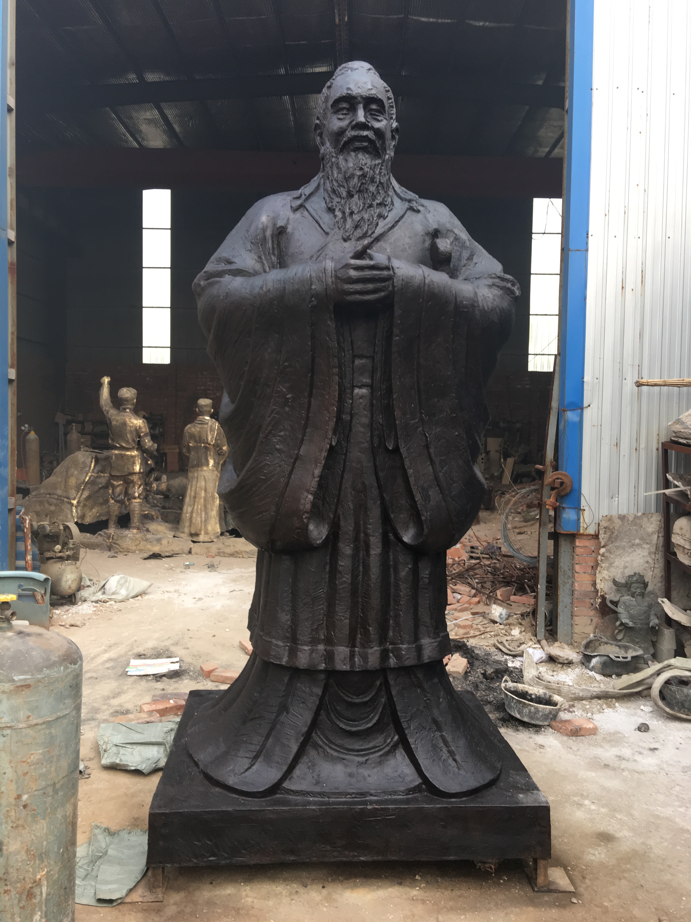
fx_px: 772
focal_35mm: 29
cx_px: 346
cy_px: 461
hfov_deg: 48.2
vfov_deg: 61.7
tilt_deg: -1.0
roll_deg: -1.3
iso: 40
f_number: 2.2
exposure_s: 1/100
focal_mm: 4.15
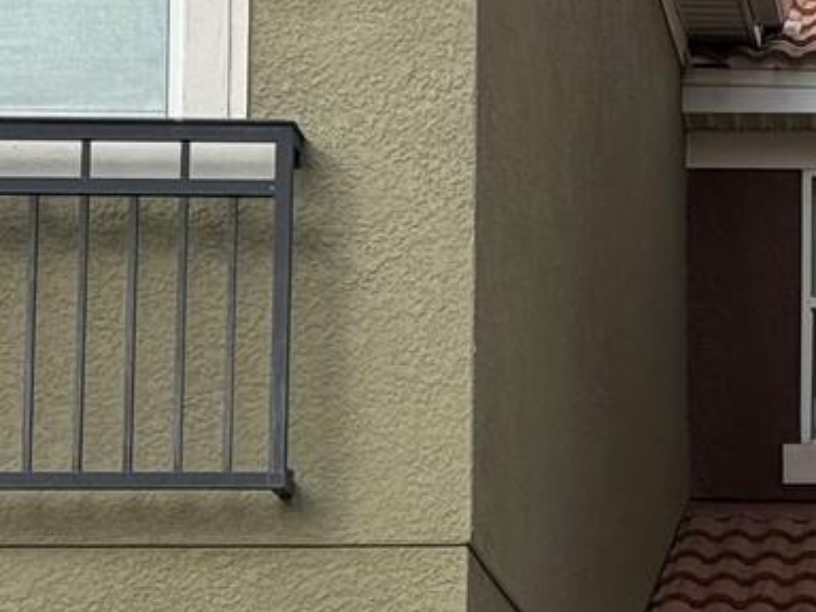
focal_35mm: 200
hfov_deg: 9.4
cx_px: 1445
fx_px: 4715
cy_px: 563
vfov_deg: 7.4
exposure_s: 1/3610
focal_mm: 6.76
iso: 64
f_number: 1.78
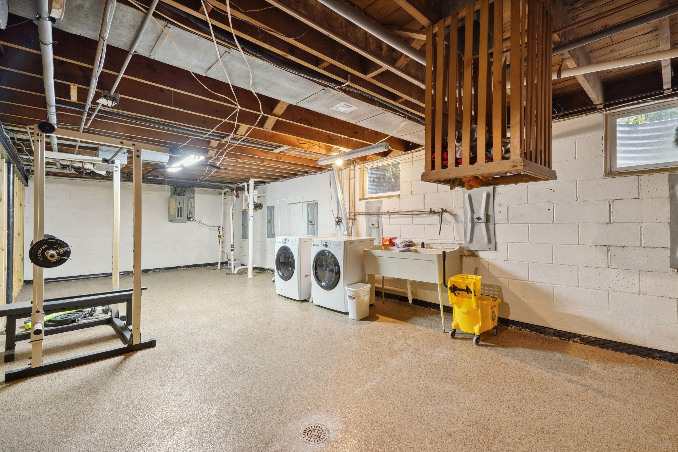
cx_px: 339
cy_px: 226
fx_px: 301
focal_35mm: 16
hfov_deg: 96.7
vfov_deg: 73.7
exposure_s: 2.5
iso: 400
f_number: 11
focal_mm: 16
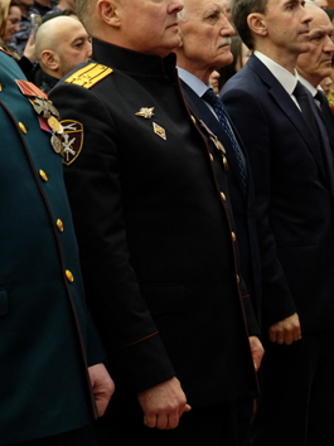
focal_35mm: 104
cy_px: 189
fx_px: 1340
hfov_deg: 14.2
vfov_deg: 18.9
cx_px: 198
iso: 800
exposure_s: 1/34
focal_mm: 34.3
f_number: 3.6
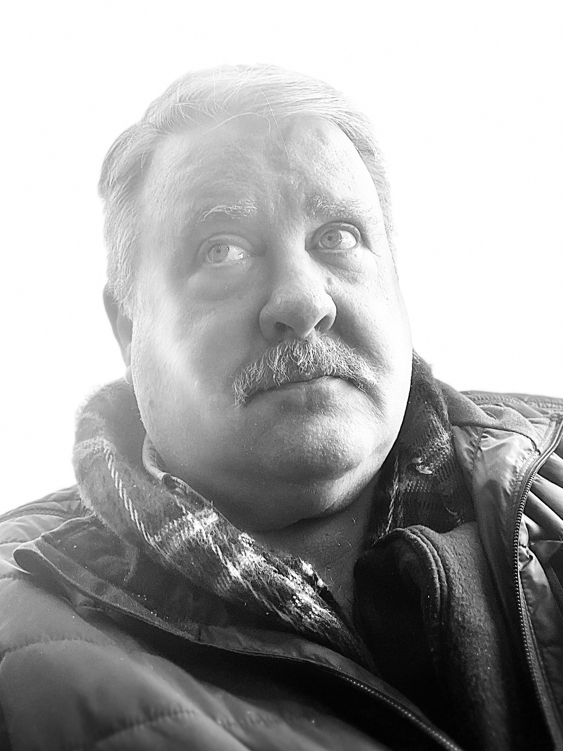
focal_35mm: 35
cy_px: 333
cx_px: 283
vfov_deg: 52.5
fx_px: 759
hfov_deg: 40.7
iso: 50
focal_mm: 2.71
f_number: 2.2
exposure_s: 1/120
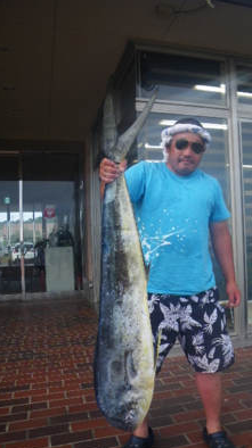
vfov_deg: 62.7
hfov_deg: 37.3
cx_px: 168
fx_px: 369
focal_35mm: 31
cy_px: 226
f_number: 3.5
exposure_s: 1/50
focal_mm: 5
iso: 50
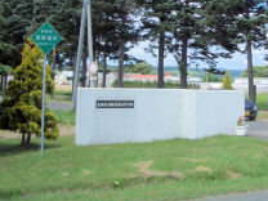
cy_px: 1
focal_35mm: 71
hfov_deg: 26.9
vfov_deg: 20.1
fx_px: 550
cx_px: 210
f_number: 4.3
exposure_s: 1/640
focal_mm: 5.8
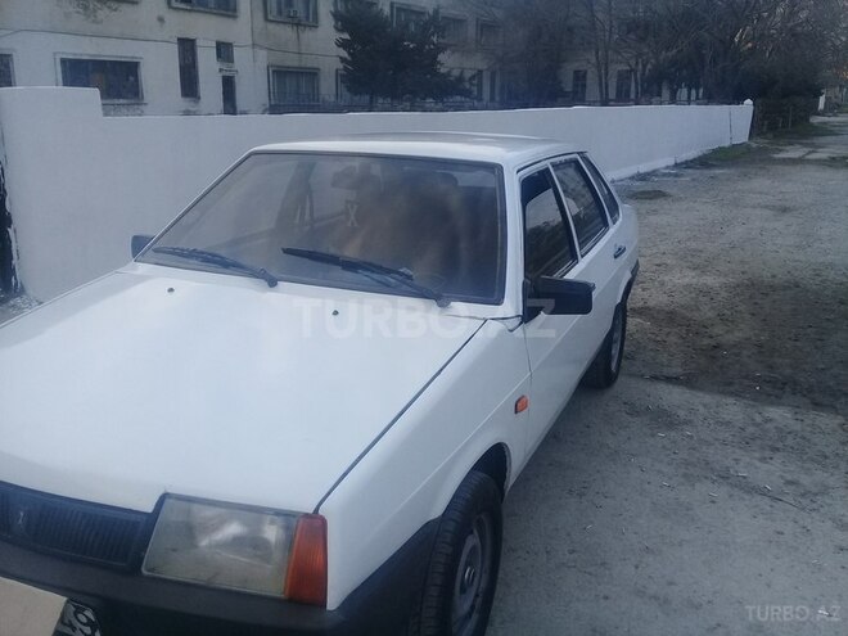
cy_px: 318
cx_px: 424
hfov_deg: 58.4
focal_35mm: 31
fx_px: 759
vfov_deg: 45.4
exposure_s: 1/228
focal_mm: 3.3
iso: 50
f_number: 2.2
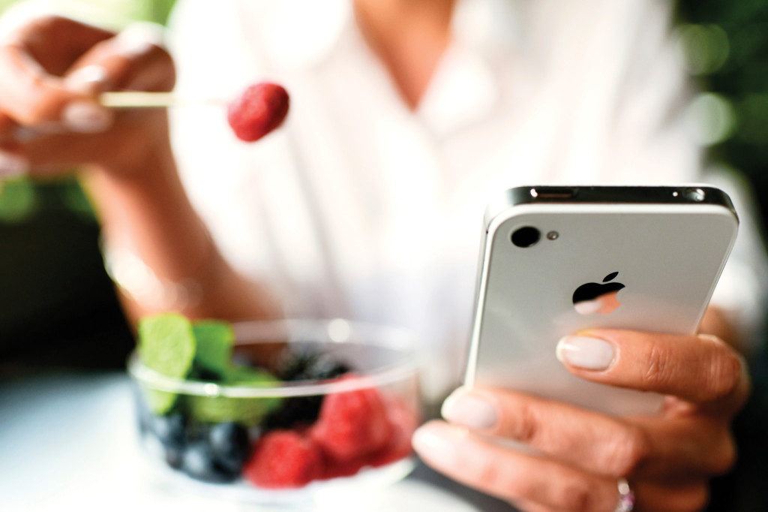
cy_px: 256
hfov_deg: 54.4
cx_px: 384
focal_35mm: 35
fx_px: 746
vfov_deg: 37.8
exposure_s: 1/640
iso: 1000
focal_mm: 35
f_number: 2.5
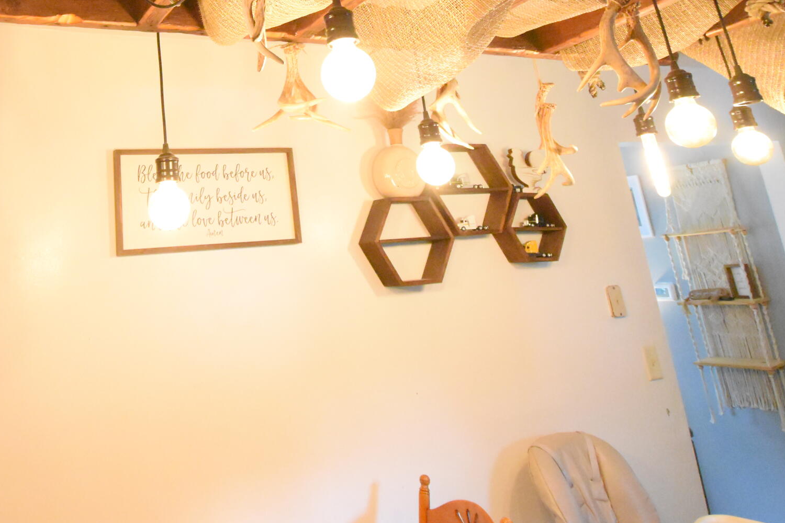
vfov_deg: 40.7
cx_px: 228
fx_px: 654
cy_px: 64
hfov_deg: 59.6
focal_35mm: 30
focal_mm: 10
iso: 7200
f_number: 4.5
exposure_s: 1/125
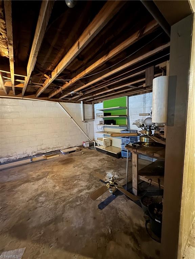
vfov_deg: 102.1
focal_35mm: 14
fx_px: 105
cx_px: 98
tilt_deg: -6.5
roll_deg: +1.3
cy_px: 130
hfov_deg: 85.7
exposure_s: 1/12
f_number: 2.2
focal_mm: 2.22
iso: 1250
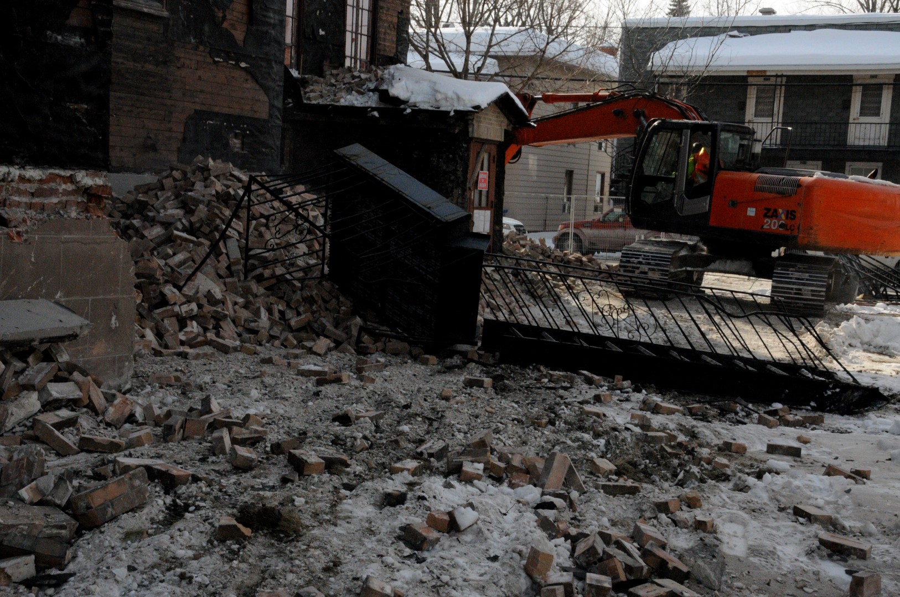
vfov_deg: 22.6
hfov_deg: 33.4
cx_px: 450
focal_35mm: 60
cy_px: 298
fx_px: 1498
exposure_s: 1/1000
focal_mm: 40
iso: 2500
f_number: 16
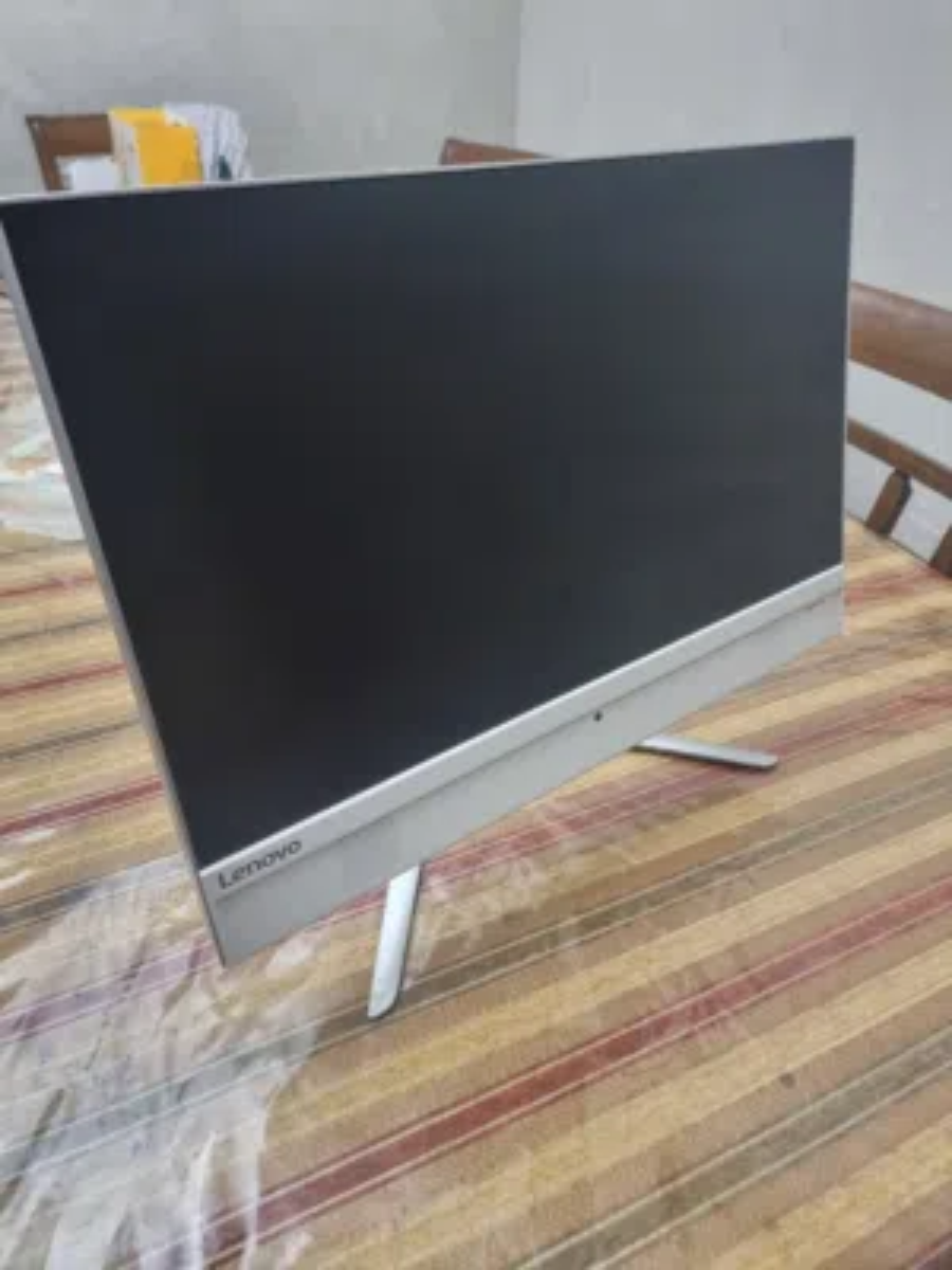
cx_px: 476
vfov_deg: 71.6
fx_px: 880
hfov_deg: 56.8
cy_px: 635
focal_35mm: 24
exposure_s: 1/40
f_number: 1.8
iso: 400
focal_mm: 6.7
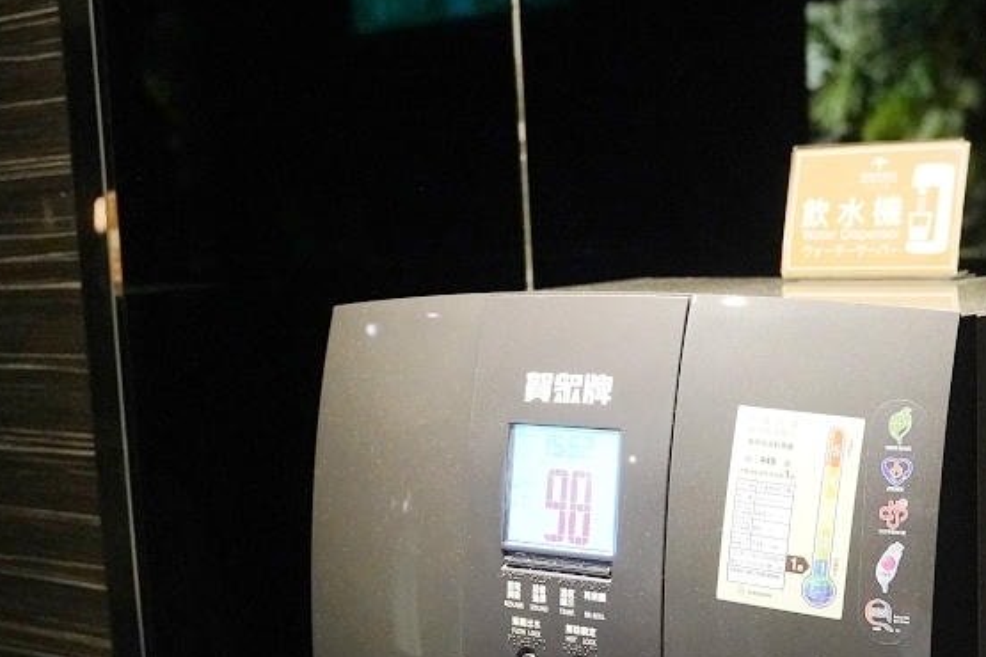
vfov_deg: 20.2
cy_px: 495
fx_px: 1835
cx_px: 599
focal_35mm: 67
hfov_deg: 30.0
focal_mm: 31
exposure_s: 1/60
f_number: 4
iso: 10000
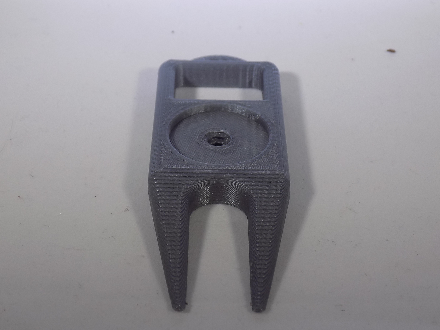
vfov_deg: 22.6
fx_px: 826
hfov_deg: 29.8
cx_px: 220
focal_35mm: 65
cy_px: 165
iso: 80
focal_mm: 11.5
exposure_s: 1/160
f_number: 4.1
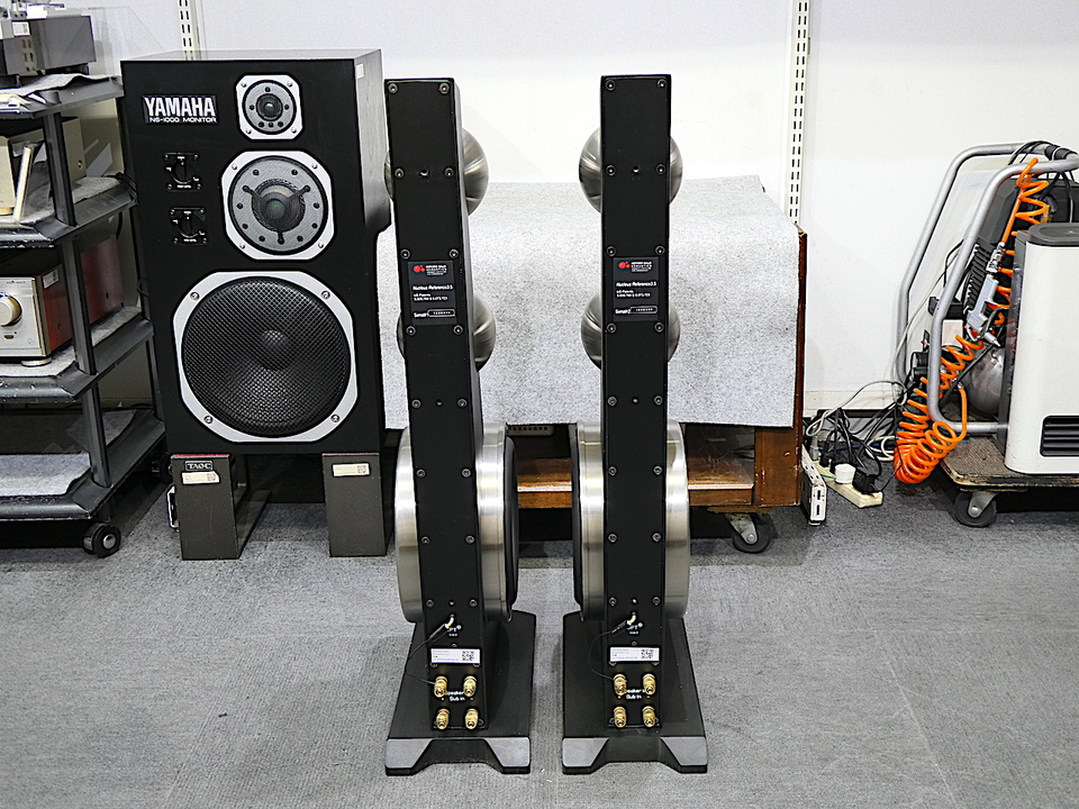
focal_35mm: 37
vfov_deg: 38.7
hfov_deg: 50.1
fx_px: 1153
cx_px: 540
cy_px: 404
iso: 200
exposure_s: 1/8
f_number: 3.7
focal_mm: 6.7
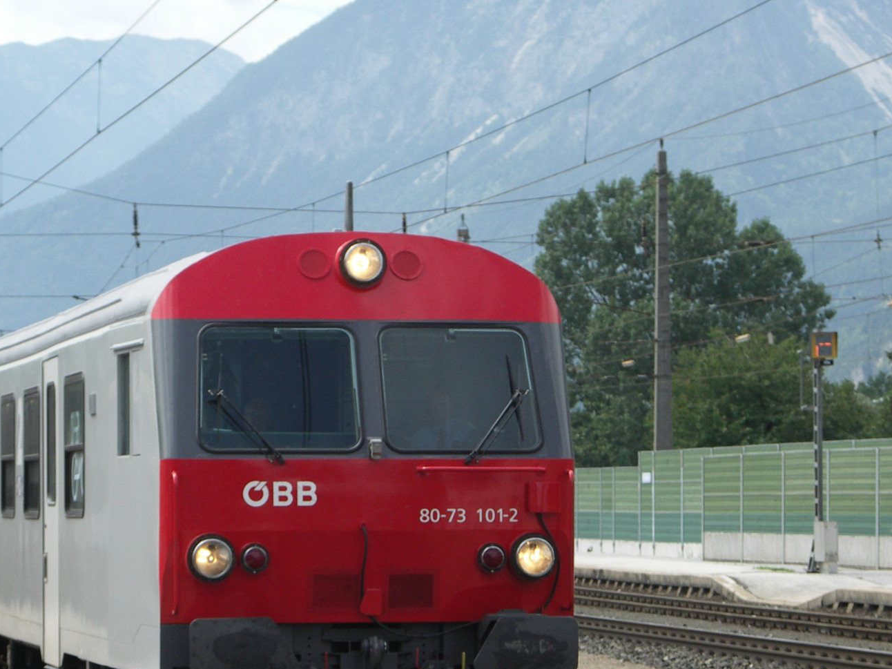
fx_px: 4174
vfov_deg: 9.2
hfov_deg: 12.2
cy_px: 464
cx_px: 368
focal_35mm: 162
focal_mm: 28.2
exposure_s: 1/400
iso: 100
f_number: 4
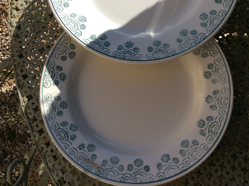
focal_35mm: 32
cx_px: 124
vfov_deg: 44.1
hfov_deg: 56.9
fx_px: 230
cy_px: 93
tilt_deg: -82.3
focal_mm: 3.3
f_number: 2.4
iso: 32
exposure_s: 1/1684
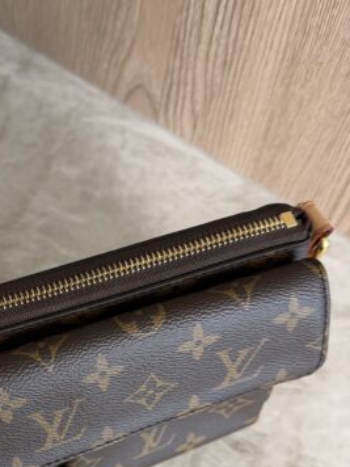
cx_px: 9
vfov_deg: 34.7
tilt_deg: -61.4
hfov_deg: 25.8
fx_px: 728
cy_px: 354
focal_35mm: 54
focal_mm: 6.76
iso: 200
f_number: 1.78
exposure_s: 1/120
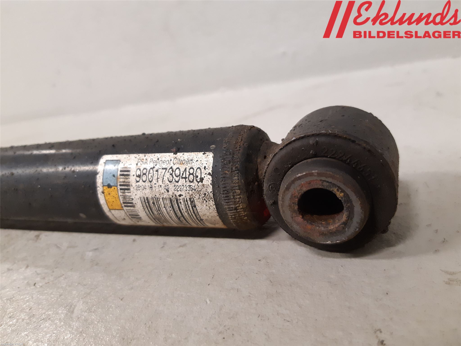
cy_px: 173
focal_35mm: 26
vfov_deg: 53.1
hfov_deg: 67.3
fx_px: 346
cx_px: 230
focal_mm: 3.93
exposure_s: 1/40
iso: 250
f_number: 1.7
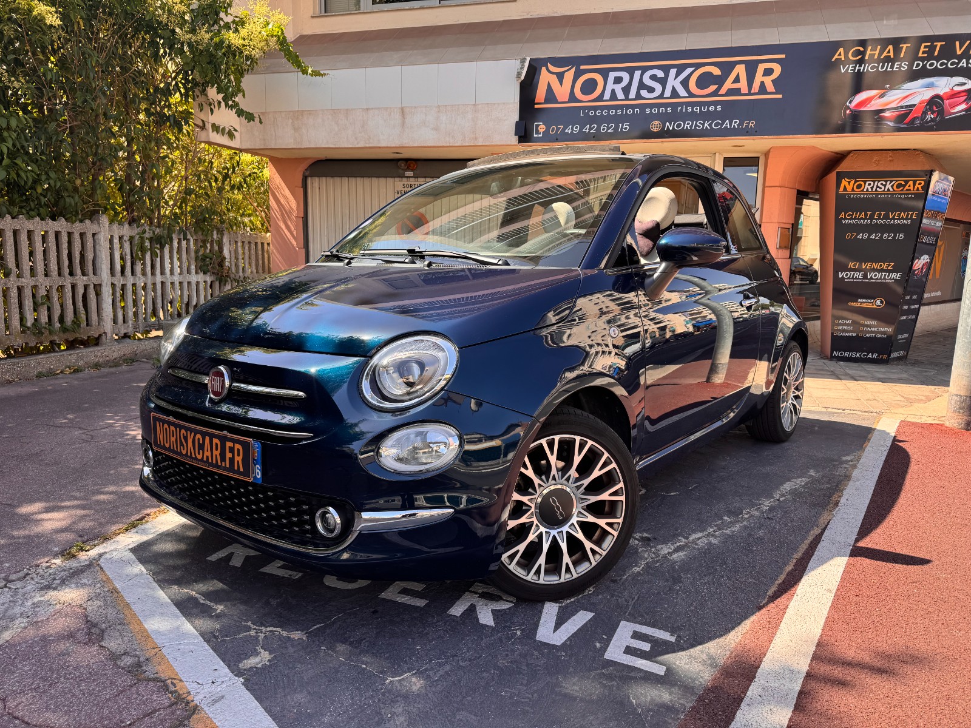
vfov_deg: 56.8
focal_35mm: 24
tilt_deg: -9.4
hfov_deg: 71.6
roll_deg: -0.7
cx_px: 486
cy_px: 364
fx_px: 673
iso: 80
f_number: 1.78
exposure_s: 1/792
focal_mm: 6.76
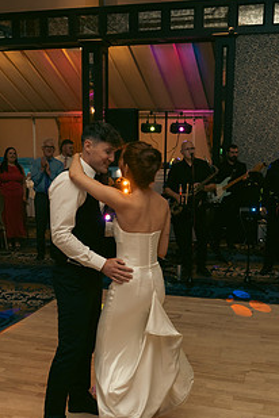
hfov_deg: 29.9
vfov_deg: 43.4
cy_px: 246
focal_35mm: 45
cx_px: 142
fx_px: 523
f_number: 3.5
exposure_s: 1/200
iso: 2500
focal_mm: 24
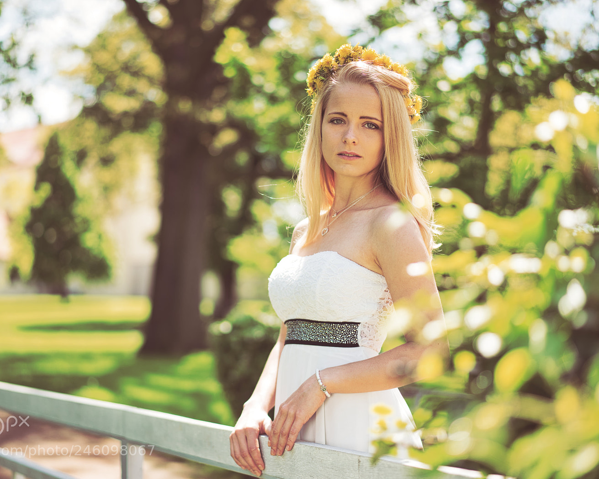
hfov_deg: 30.0
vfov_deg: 24.2
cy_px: 243
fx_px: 1117
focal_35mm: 63
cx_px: 281
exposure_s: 1/800
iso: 50
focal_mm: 55
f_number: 1.8
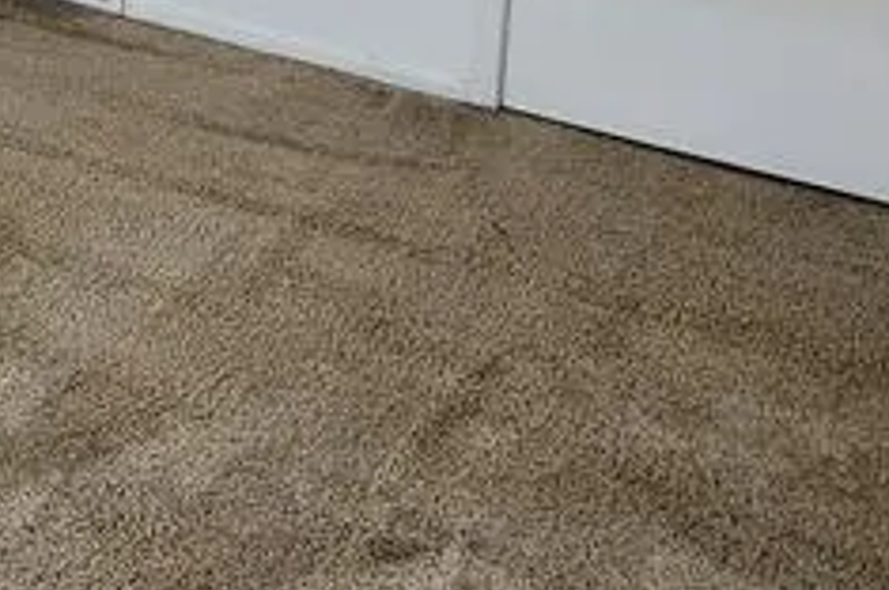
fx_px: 1455
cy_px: -333
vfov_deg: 19.5
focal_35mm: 59
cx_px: -427
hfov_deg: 25.8
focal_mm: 2.2
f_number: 2.2
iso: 200
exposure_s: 1/60
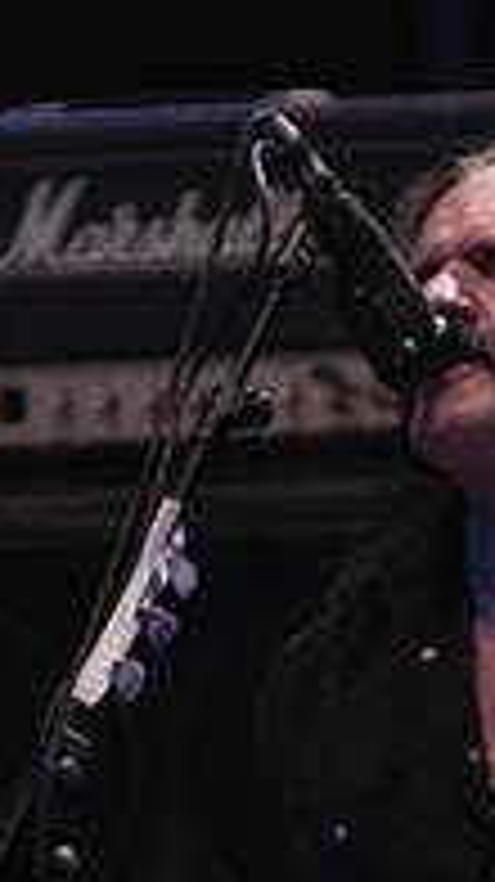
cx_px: 500
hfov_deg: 1.1
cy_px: 882
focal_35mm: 1153
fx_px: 26951
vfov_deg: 1.9
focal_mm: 200
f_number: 2.8
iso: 1600
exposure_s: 1/125
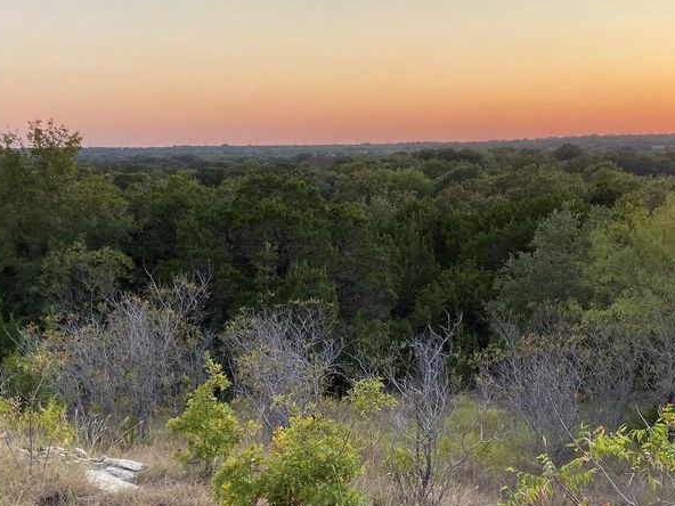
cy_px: 375
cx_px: 424
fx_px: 877
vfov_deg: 31.6
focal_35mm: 45
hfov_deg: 41.8
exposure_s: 1/122
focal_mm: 4.25
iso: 32
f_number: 1.8
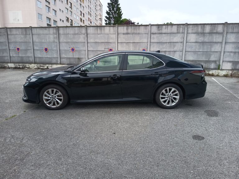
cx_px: 120
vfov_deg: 56.8
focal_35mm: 24
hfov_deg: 71.6
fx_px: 166
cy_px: 90
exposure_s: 1/293
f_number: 1.7
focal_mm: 5.27
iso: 50
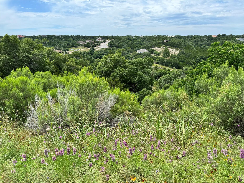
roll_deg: -0.7
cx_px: 122
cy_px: 92
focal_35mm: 24
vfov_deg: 56.8
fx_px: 169
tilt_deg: -16.6
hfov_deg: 71.6
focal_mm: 6.76
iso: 80
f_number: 1.78
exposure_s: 1/2710
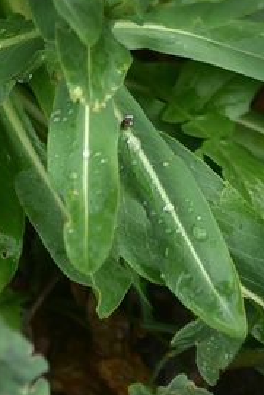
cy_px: -542
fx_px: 2636
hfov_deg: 5.7
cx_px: -12
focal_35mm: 240
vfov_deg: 8.0
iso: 250
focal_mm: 50
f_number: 5
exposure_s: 1/160
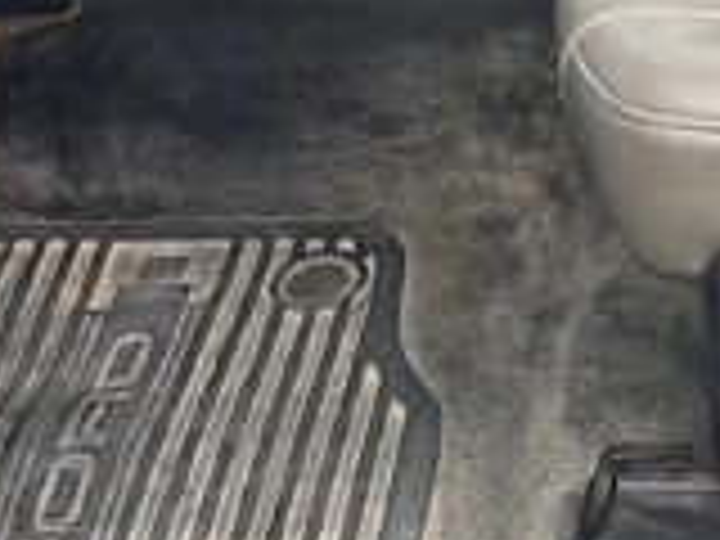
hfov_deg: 15.9
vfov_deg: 11.4
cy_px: -459
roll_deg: +0.4
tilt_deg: -17.7
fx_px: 2496
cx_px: 801
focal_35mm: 120
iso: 80
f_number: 1.78
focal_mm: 6.76
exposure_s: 1/347
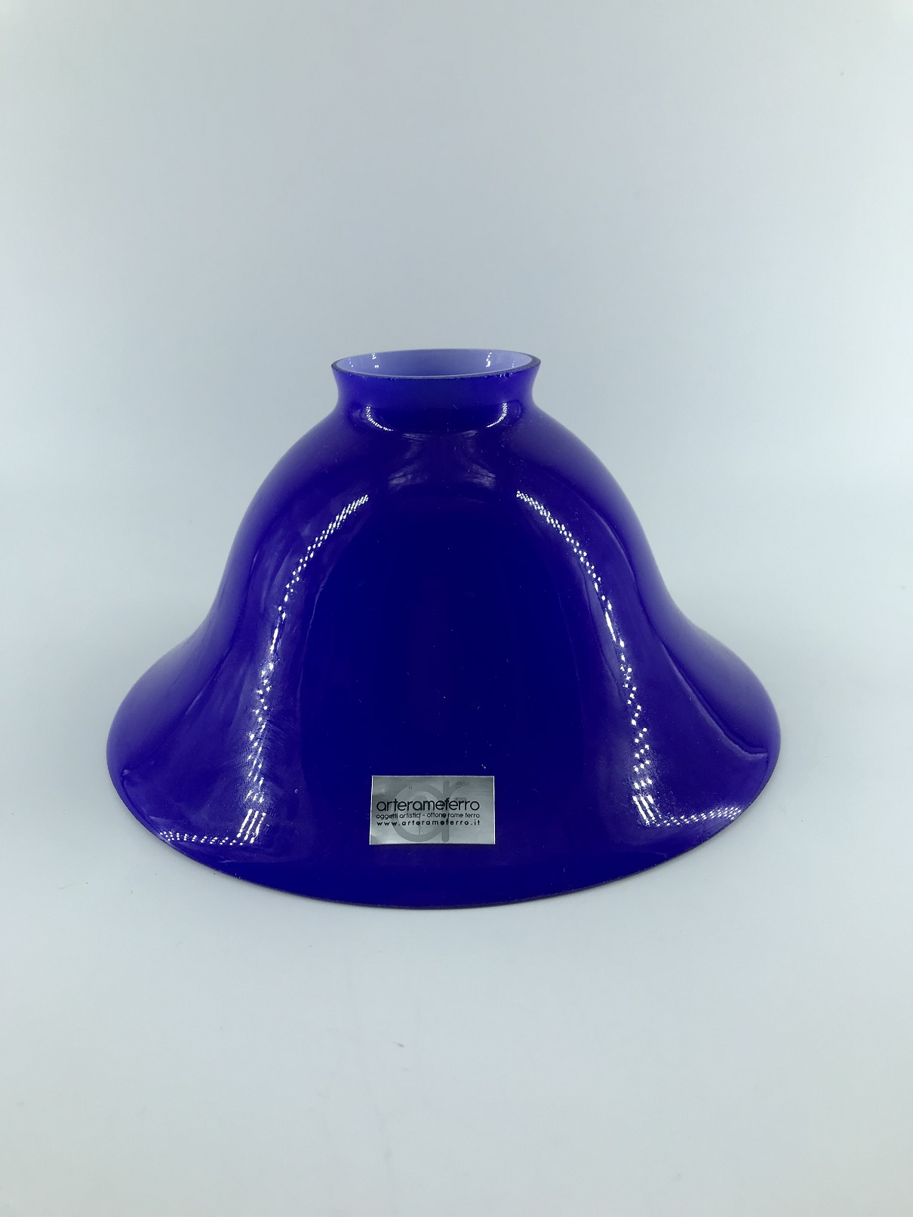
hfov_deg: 49.8
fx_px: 985
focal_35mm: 28
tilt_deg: -22.4
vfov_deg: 63.4
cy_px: 608
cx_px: 456
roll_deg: -0.9
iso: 20
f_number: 1.8
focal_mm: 3.99
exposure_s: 1/517
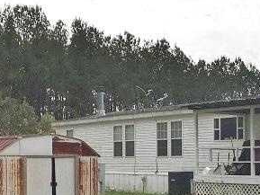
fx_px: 466
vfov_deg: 23.2
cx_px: 271
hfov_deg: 28.8
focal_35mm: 62
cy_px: 163
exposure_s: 1/5650
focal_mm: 3.99
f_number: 1.8
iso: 25
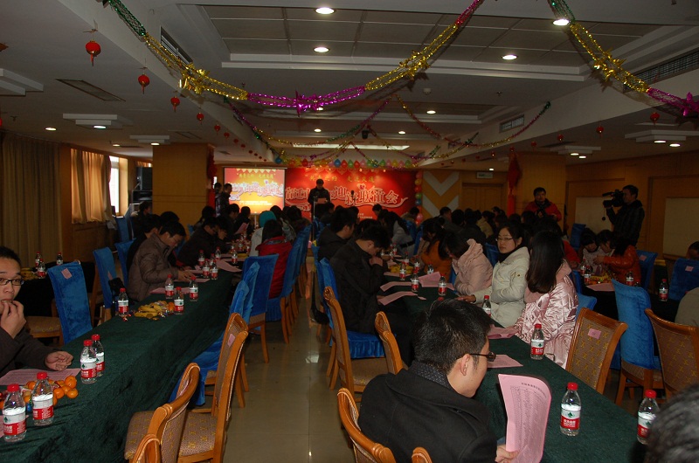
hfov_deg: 62.0
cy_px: 232
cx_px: 350
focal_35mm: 30
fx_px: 581
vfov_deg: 43.4
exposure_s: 1/60
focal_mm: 20
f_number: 3.8
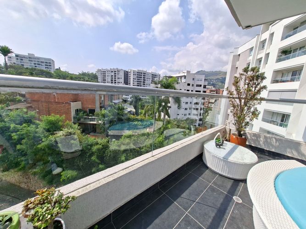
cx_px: 153
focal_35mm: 13
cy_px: 114
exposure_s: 1/1631
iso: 40
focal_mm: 1.74
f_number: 2.2
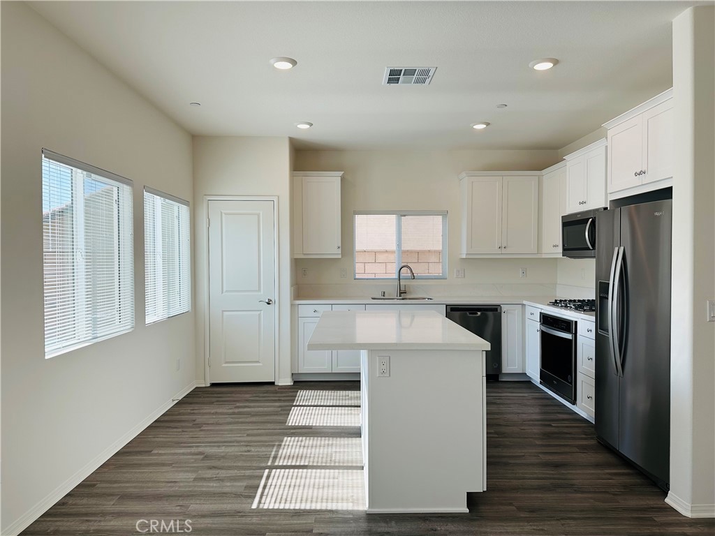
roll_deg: +0.0
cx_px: 358
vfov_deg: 56.8
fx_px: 496
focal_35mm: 24
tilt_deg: -1.5
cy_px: 268
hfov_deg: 71.6
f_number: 1.78
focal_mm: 6.86
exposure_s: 1/685
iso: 80
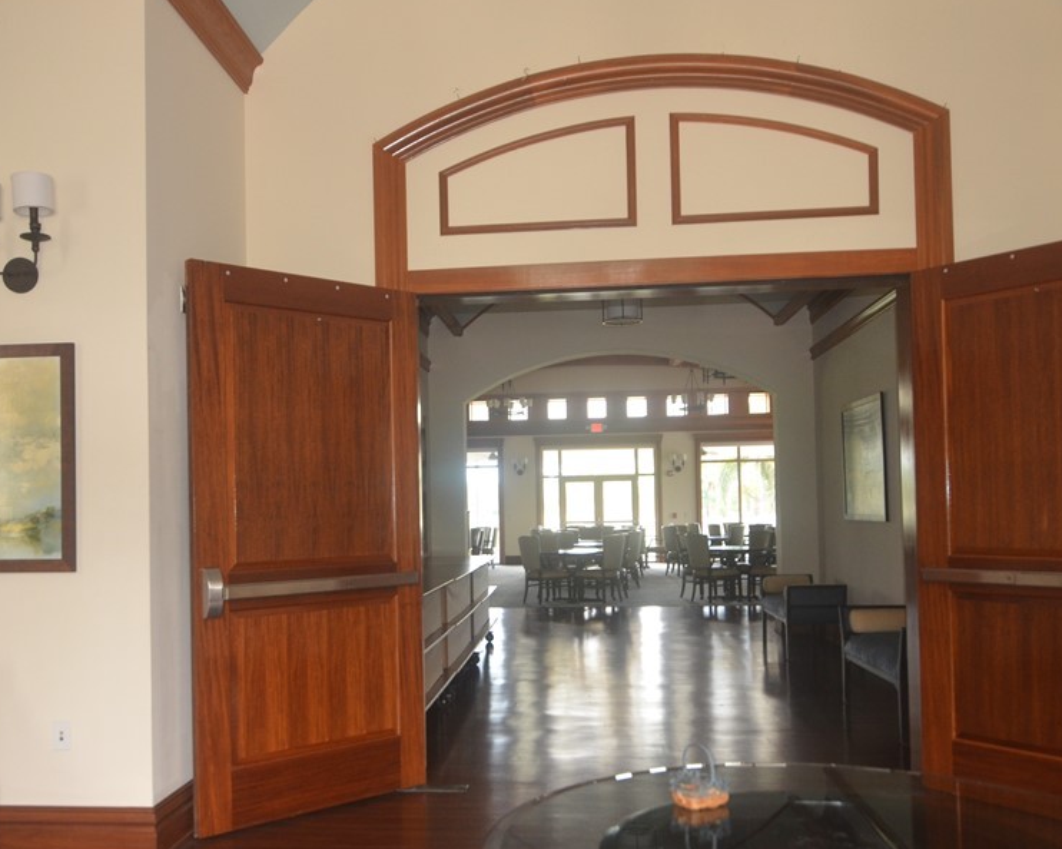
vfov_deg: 44.4
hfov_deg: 54.1
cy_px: 476
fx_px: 1037
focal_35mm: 33
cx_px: 472
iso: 800
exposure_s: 1/60
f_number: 2.8
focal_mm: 16
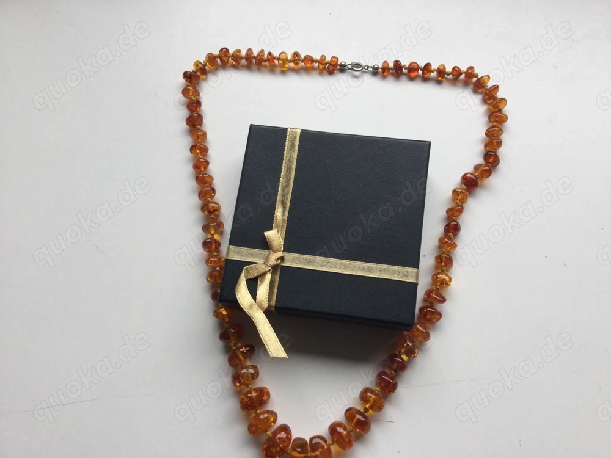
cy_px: 229
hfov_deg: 58.4
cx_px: 306
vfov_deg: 45.4
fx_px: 547
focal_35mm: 31
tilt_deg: -74.6
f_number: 2.4
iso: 32
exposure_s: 1/100
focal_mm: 3.3
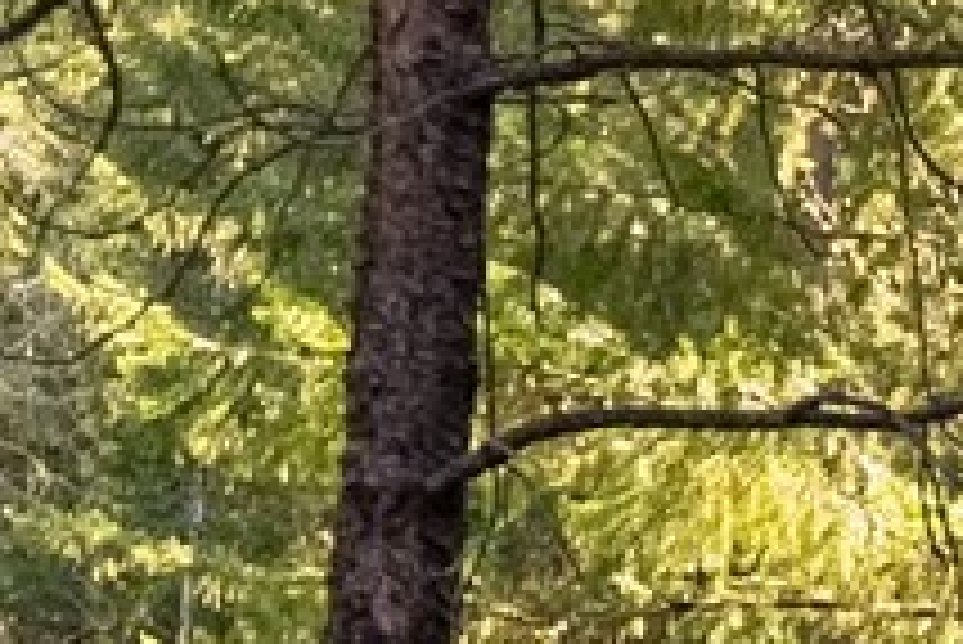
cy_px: 1554
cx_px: 3341
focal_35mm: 294
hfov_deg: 6.2
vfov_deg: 4.6
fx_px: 7864
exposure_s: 1/8000
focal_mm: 37.1
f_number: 2.8
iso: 100
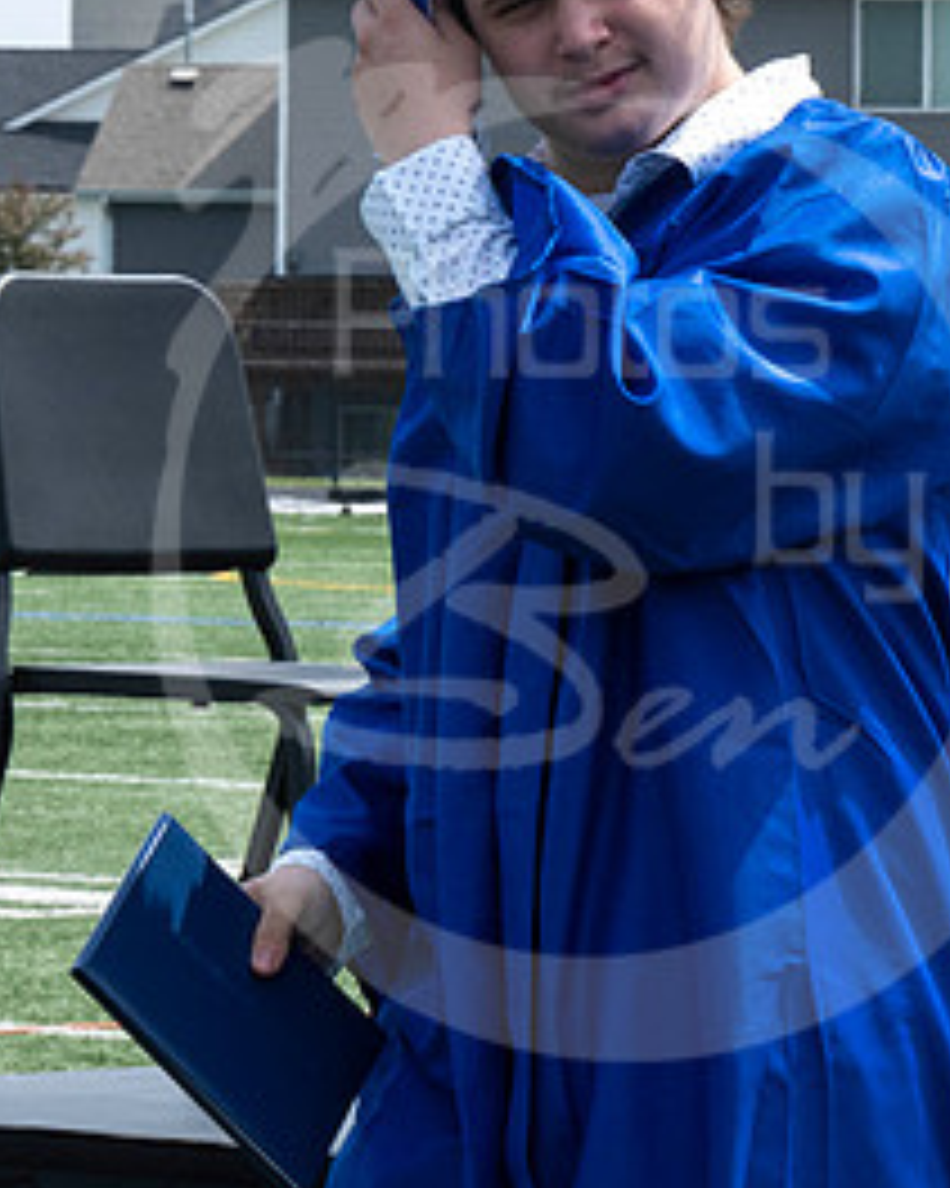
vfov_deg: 6.3
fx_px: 10761
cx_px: 71
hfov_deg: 5.0
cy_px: 252
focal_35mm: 306
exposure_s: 1/250
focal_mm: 70
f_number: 13
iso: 200
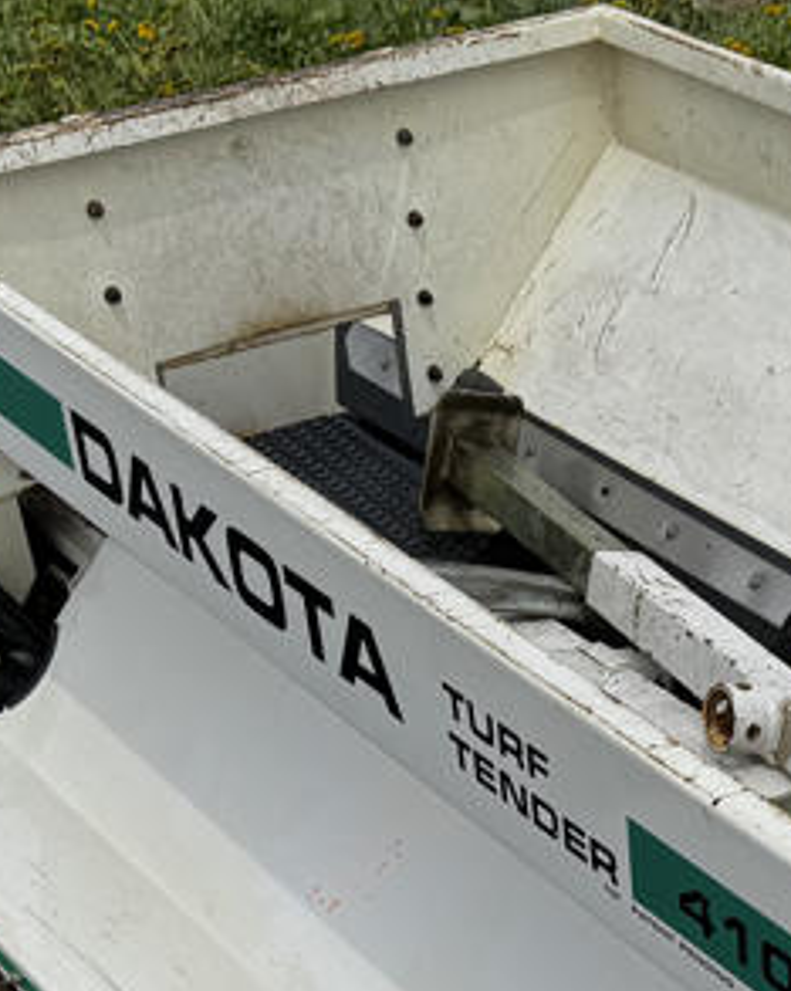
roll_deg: +0.4
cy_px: 1106
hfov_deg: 18.2
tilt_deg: -34.6
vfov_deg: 22.0
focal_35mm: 82
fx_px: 2402
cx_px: 815
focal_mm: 6.76
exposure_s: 1/9009
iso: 80
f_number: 1.78
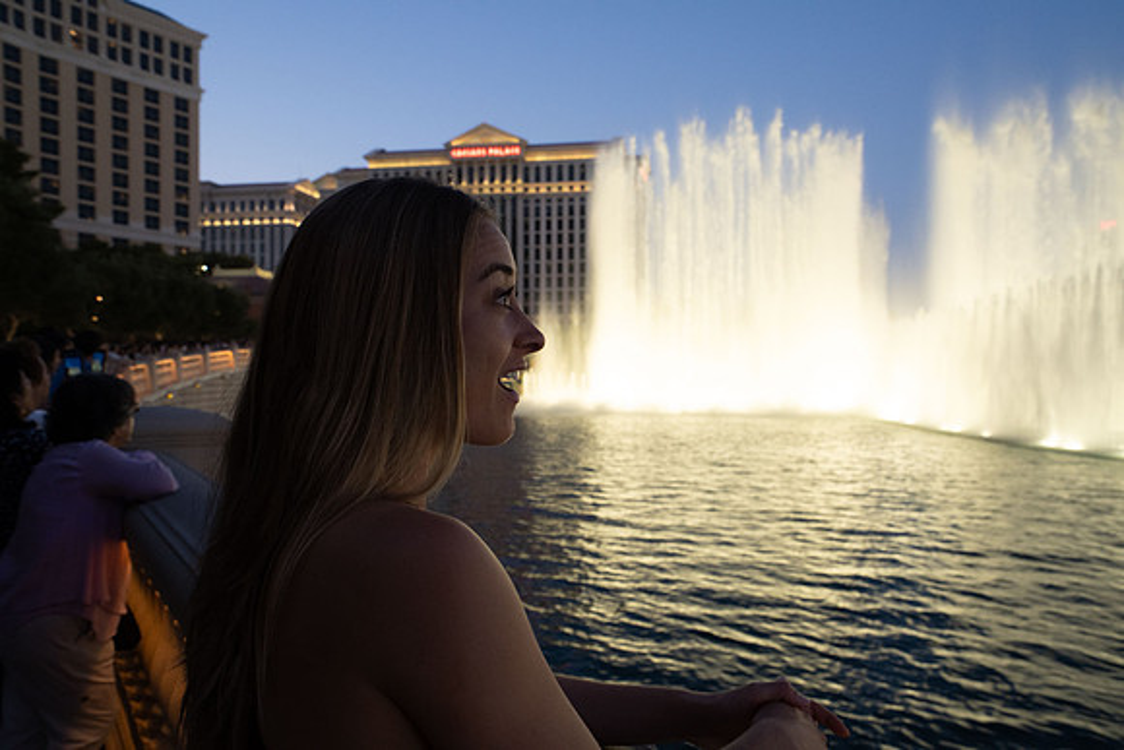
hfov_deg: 61.9
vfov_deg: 43.6
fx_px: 937
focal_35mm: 30
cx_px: 562
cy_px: 375
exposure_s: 1/60
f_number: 8
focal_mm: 30
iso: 2500
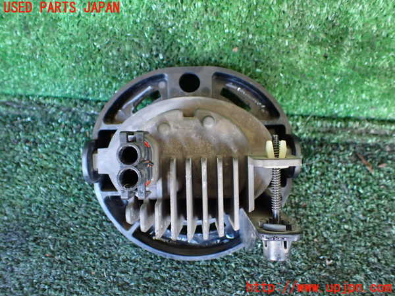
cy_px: 148
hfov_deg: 60.0
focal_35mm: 30
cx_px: 198
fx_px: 342
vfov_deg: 46.8
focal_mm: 5.4
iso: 800
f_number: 2.3
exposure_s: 1/30
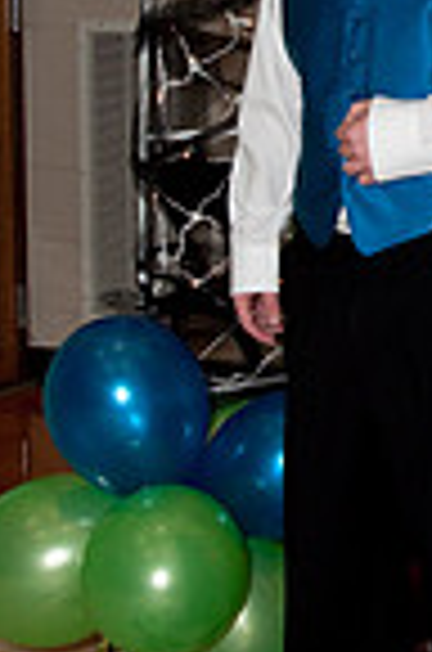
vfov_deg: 17.9
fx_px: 2026
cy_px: 31
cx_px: 560
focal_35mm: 112
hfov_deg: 11.8
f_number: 8
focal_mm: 24
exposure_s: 1/180
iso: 400
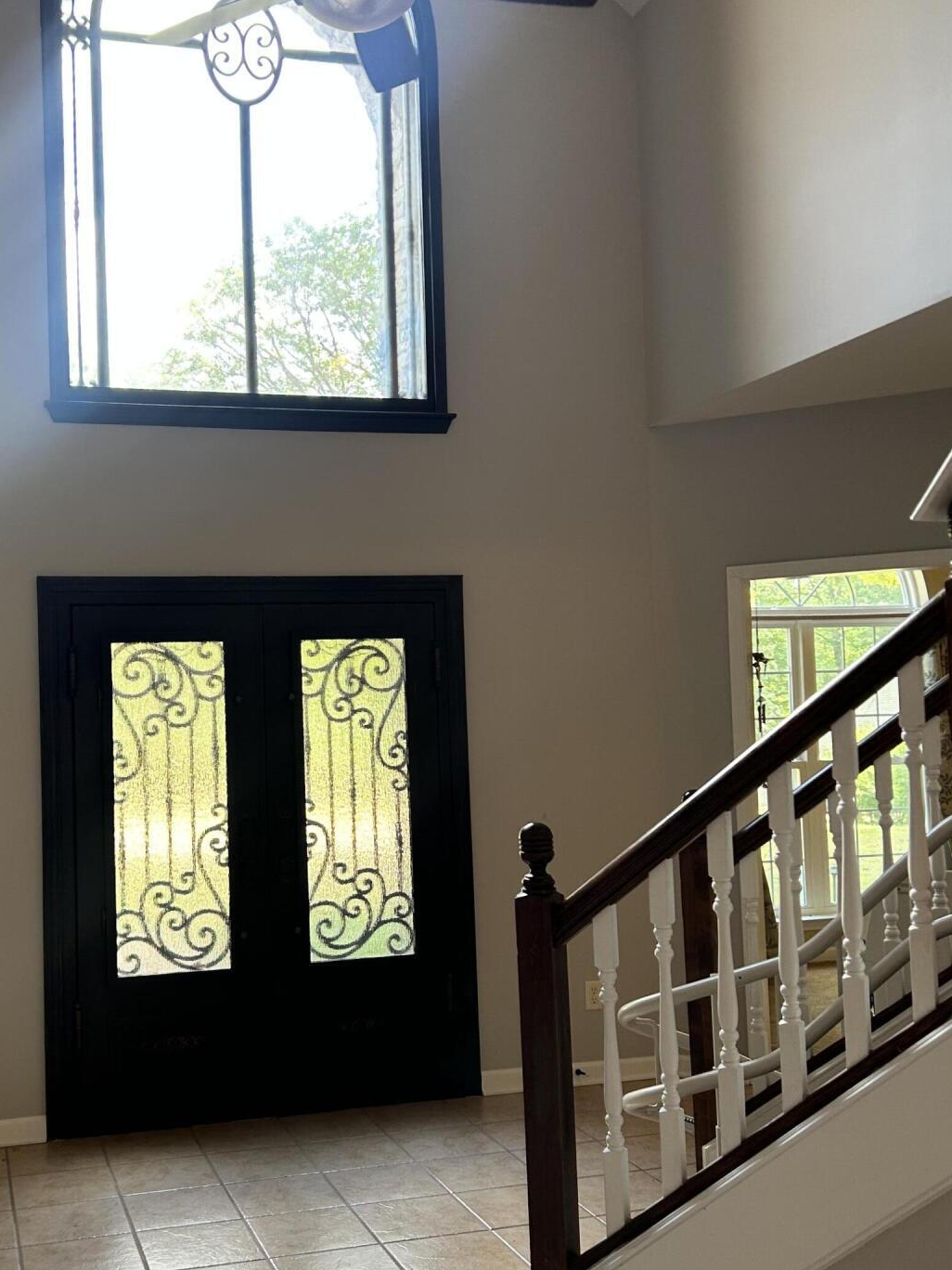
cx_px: 322
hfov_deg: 37.3
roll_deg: +0.9
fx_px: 1393
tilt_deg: +2.9
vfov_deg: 49.0
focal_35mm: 38
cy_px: 662
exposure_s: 1/120
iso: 80
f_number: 1.5
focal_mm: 5.7
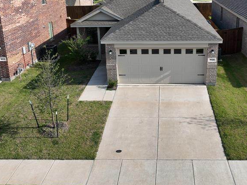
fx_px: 307
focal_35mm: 43
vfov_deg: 33.4
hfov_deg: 43.7
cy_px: 69
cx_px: 147
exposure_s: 1/400
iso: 100
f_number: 2.8
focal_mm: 12.29
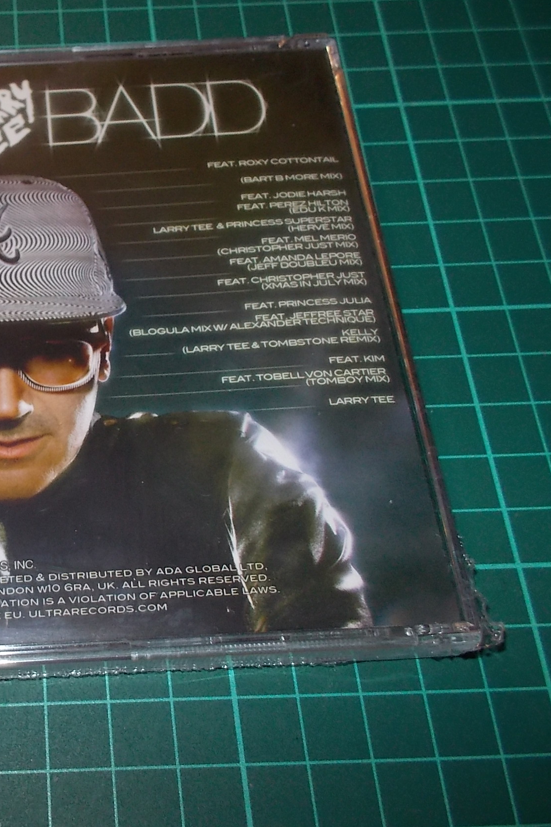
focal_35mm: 41
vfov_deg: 47.4
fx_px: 941
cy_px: 414
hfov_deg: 30.7
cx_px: 26
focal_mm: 4.1
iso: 200
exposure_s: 1/30
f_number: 3.3
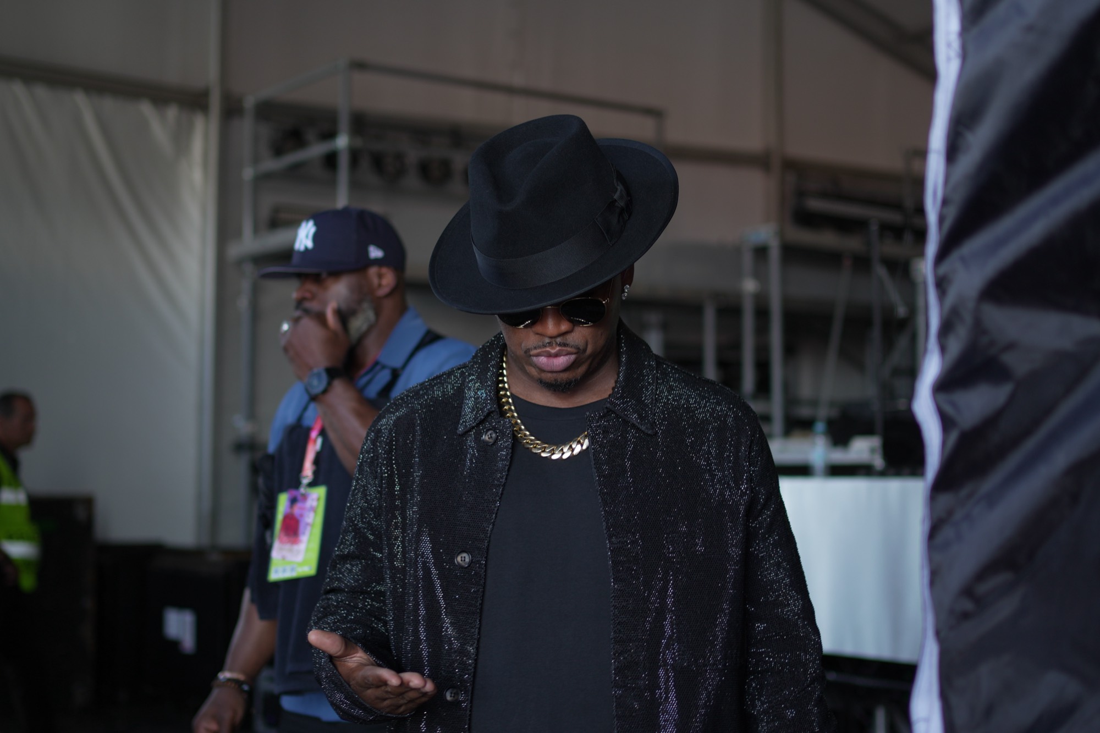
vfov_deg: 25.7
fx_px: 1604
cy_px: 366
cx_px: 550
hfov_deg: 37.9
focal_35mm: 52
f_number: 2
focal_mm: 35
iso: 100
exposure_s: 1/80
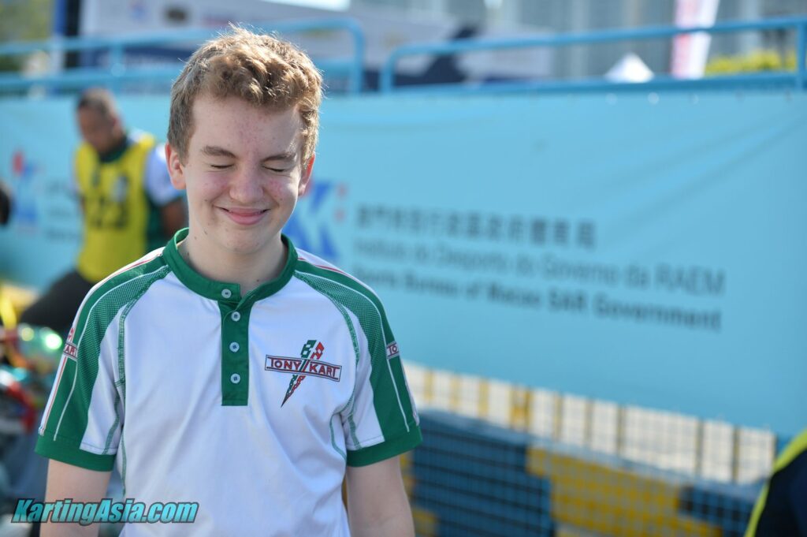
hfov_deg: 28.9
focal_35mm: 70
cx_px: 404
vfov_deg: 19.4
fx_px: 1568
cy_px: 268
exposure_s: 1/3200
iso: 320
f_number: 2.8
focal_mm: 70
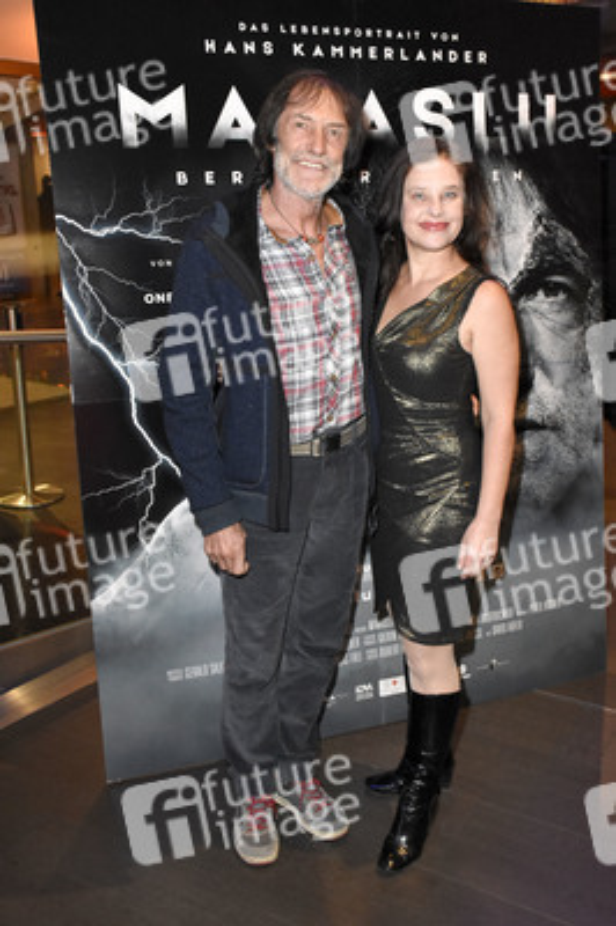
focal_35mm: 36
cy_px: 463
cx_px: 308
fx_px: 926
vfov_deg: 53.2
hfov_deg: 36.8
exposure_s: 1/60
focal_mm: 24
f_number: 6.3
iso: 5000
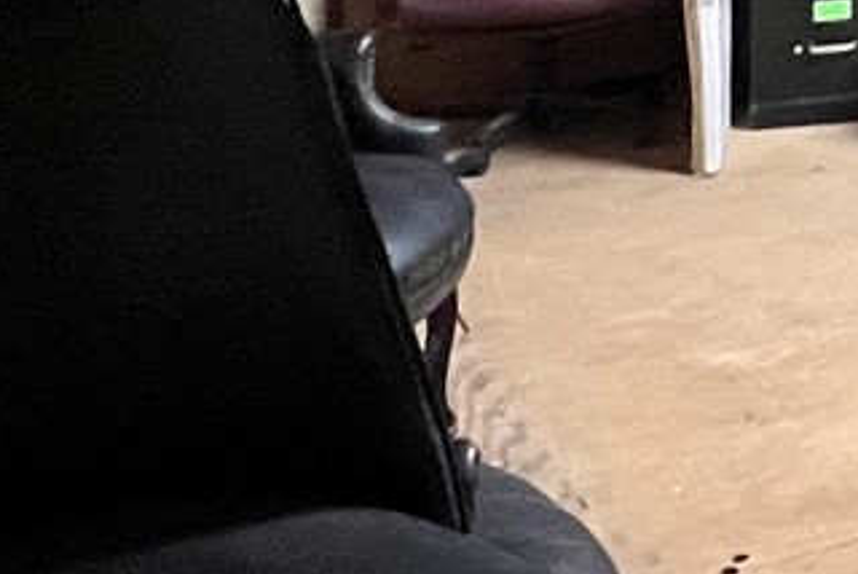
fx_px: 1932
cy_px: -410
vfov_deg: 15.0
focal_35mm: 81
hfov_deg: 18.8
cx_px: 1577
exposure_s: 1/60
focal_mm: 1.57
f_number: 1.8
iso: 640
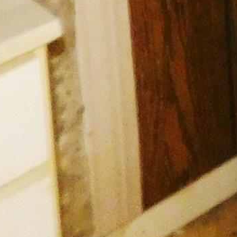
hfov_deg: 8.9
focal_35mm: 174
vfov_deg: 8.4
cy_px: -479
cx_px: 594
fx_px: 1348
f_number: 3
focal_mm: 4
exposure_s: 1/30
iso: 200
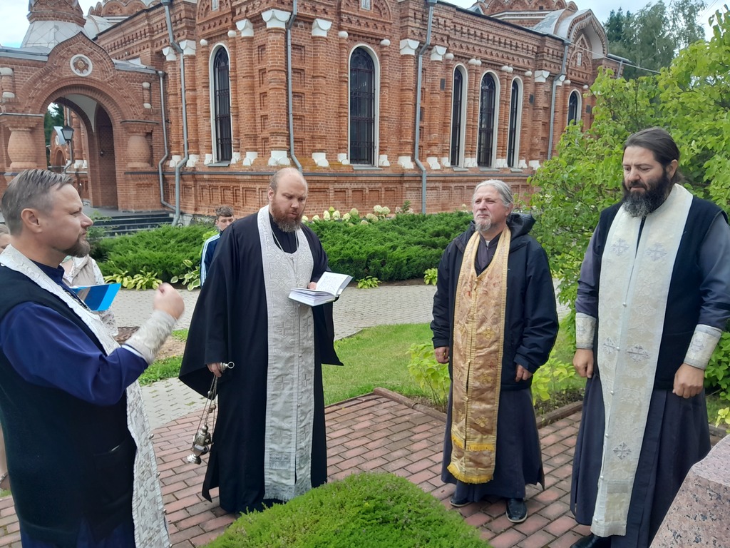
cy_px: 274
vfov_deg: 53.1
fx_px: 548
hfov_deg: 67.3
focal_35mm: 26
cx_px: 365
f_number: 1.8
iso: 40
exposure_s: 1/113
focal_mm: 3.98
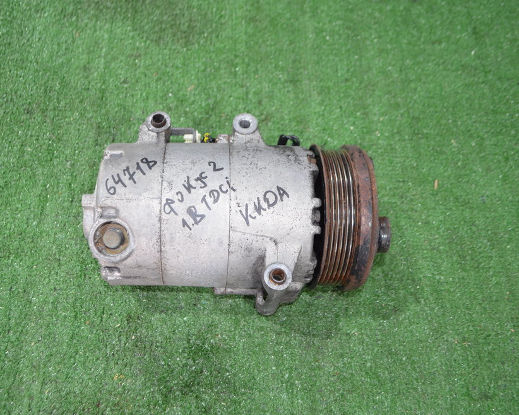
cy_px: 204
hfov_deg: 51.2
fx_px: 538
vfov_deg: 42.2
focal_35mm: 35
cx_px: 213
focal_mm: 20
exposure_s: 1/60
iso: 900
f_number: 3.8
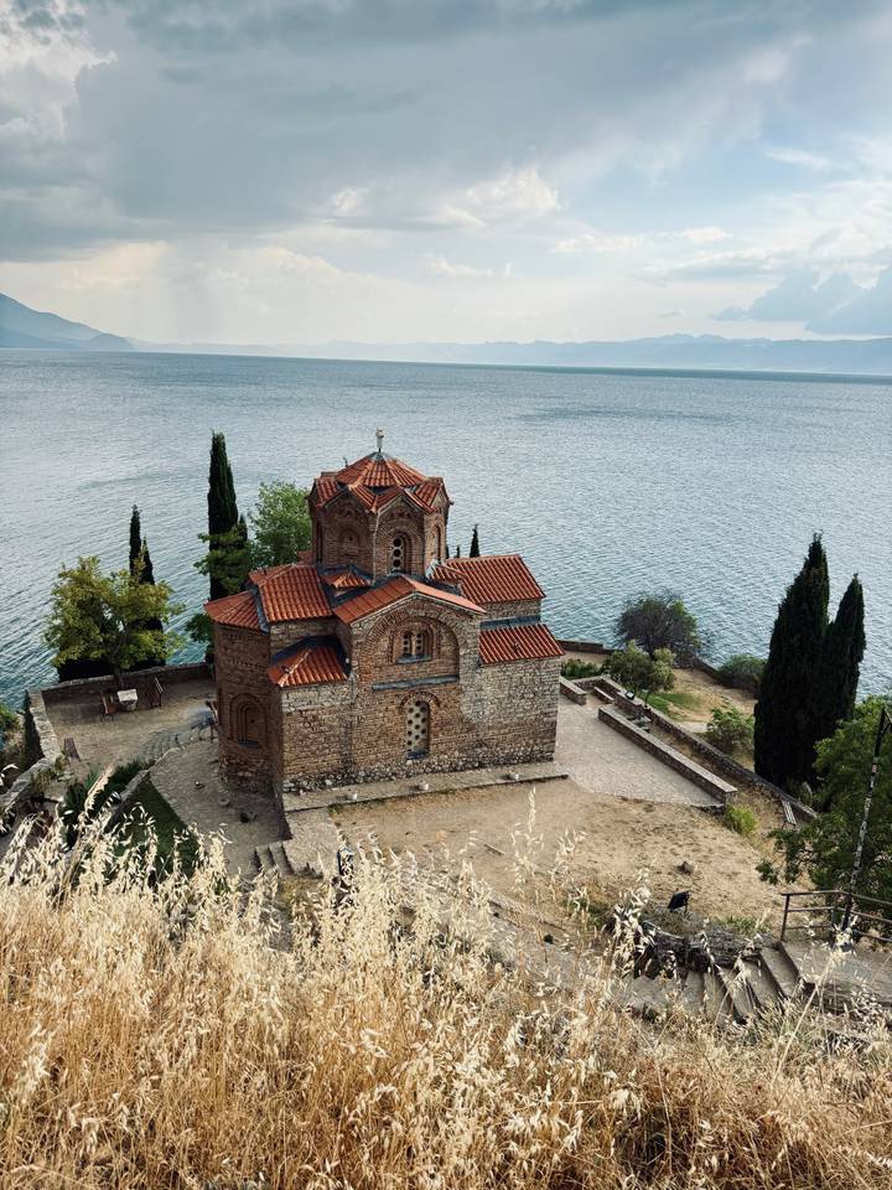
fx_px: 825
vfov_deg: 71.6
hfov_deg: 56.8
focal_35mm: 24
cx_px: 446
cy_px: 595
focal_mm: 6.76
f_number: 1.78
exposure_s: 1/780
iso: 100
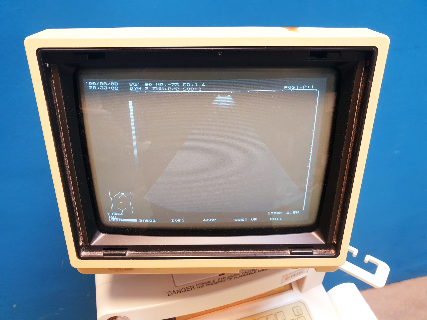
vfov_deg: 53.1
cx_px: 214
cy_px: 160
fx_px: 321
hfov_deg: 67.3
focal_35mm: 26
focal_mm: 4.3
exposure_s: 1/50
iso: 250
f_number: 2.4
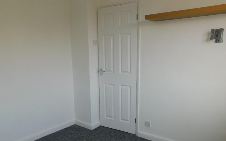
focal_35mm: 30
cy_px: 89
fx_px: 185
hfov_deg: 62.8
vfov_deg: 41.5
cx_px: 103
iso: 125
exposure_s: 1/160
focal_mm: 4
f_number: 3
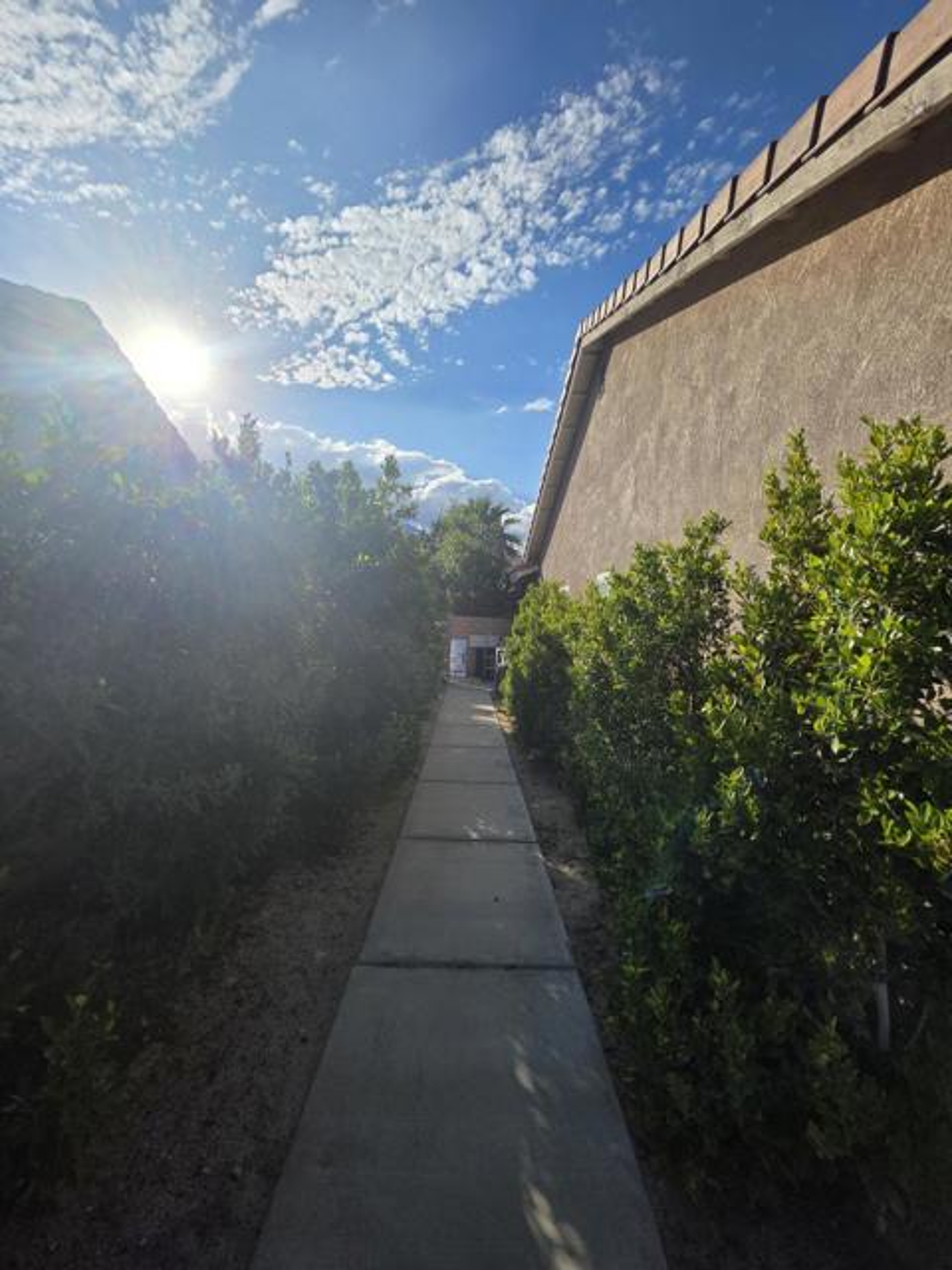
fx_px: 477
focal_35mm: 13
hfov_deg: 89.9
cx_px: 476
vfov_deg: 106.2
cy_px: 635
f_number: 1.9
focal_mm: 2.2
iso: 40
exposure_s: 1/3647
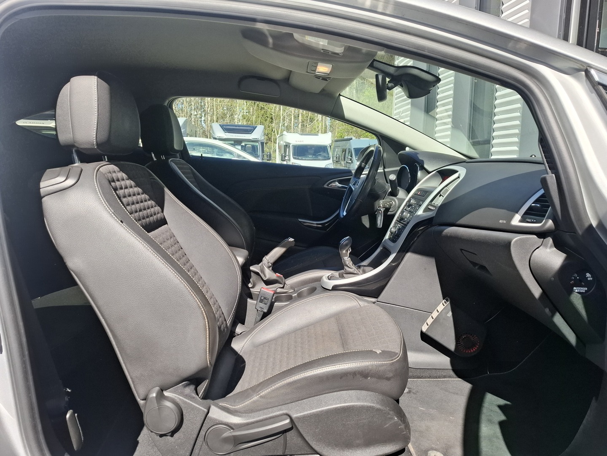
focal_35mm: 23
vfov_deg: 58.9
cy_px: 228
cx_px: 304
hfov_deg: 73.9
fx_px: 403
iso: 50
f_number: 1.8
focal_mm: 5.54
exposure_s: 1/643
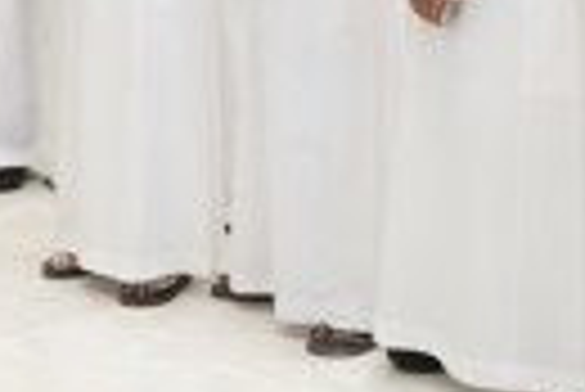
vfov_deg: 12.7
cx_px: 18
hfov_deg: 19.1
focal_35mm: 104
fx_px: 1692
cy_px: -135
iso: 640
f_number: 3.5
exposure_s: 1/120
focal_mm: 30
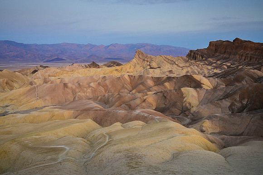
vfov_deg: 44.9
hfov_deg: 63.7
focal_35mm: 29
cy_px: 88
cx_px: 132
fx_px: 212
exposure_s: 1/8
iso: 320
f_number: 18
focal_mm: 29
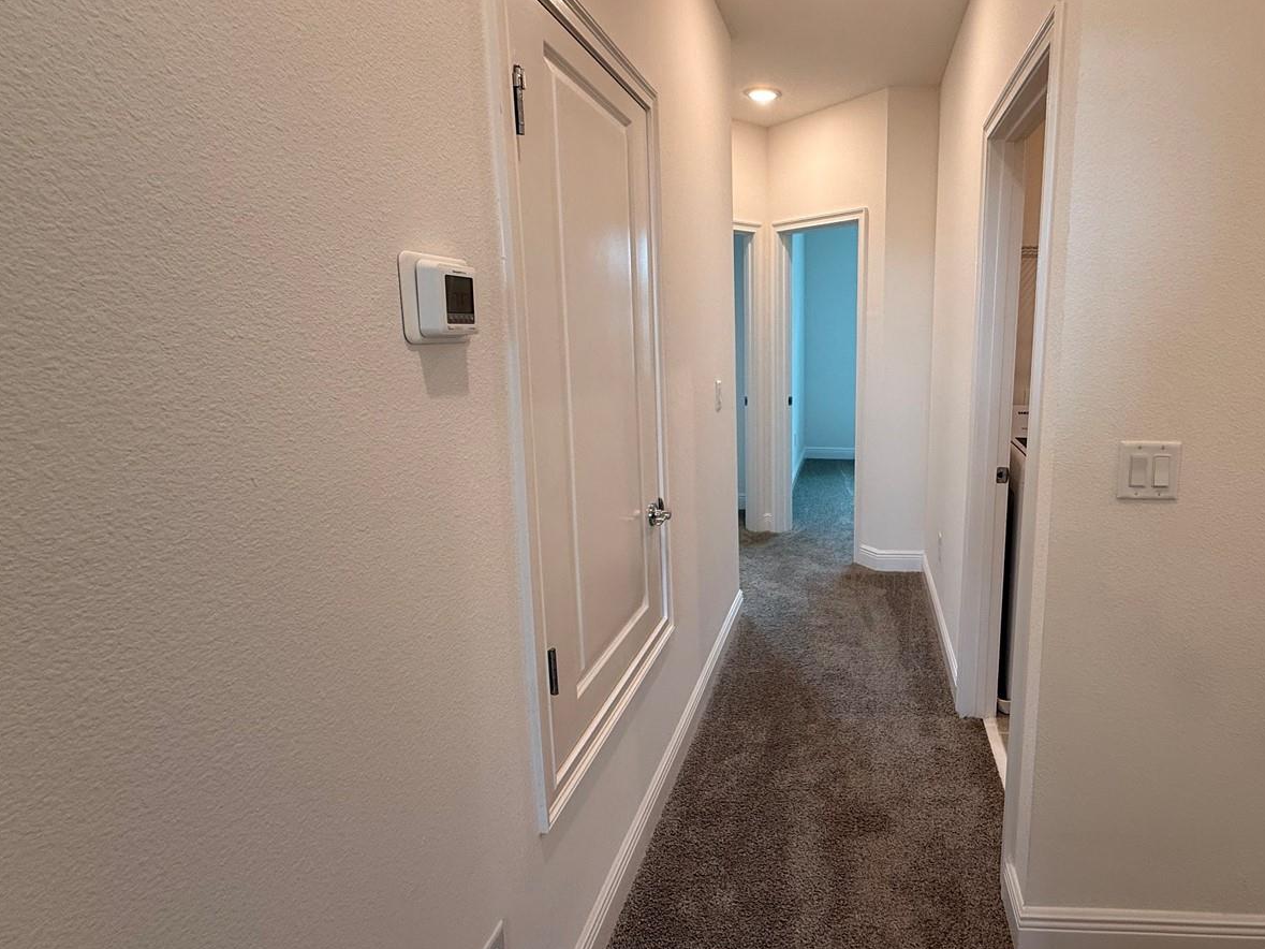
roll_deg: -0.5
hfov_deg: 82.1
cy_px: 436
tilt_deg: -8.7
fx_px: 694
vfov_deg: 68.6
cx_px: 834
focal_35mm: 19
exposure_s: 1/120
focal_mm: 2.22
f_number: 2.2
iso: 100
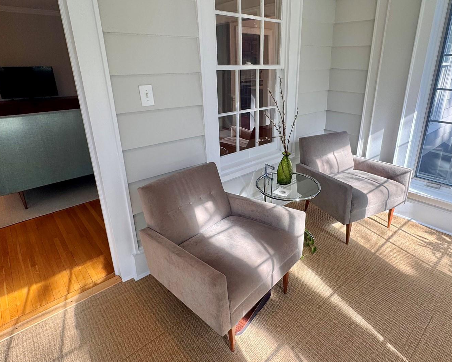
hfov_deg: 77.4
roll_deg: +0.0
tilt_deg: -21.0
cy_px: 162
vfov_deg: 65.4
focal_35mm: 21
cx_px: 251
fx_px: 281
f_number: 2.2
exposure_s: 1/120
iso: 50
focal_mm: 2.22
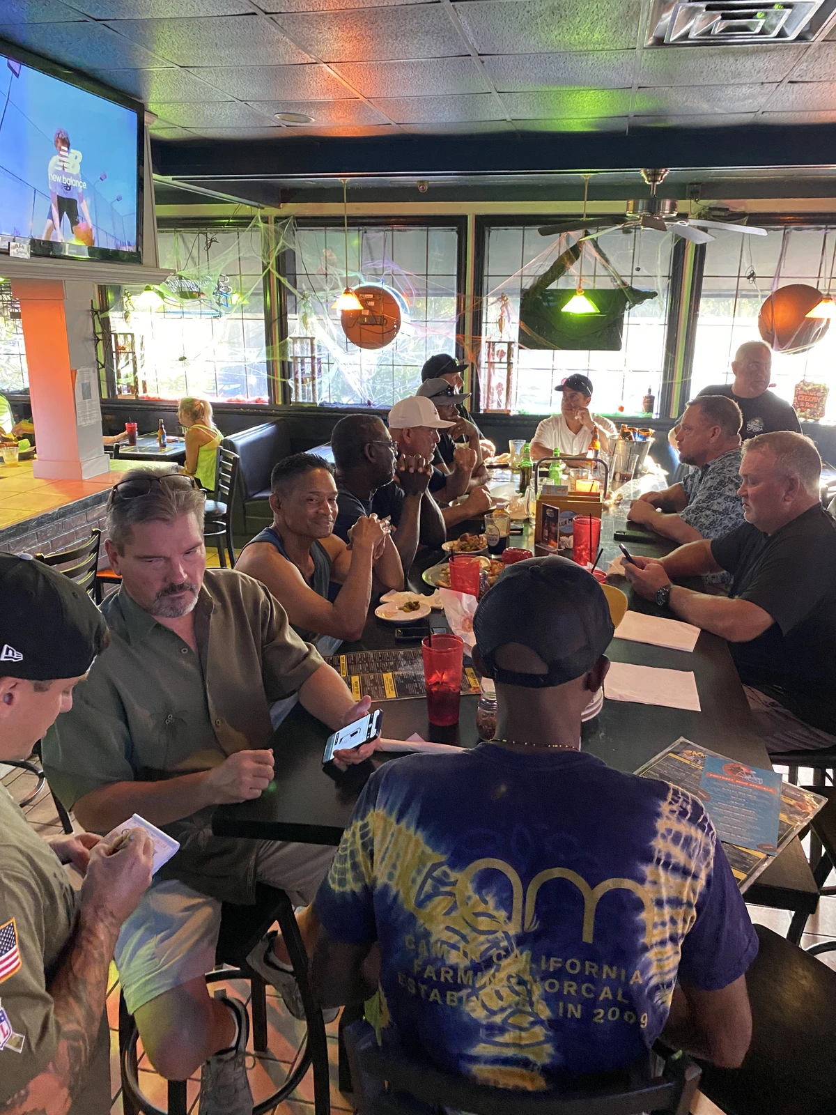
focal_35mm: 26
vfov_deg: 67.3
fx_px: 837
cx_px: 418
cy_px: 558
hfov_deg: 53.1
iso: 500
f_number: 1.8
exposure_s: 1/30
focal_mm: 4.25
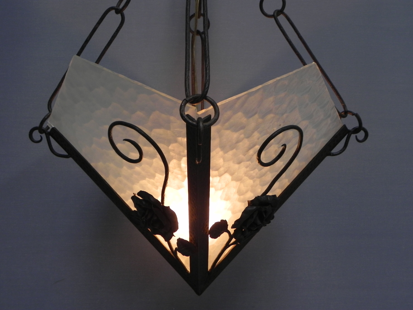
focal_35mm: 37
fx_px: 441
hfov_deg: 50.1
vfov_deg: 38.7
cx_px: 206
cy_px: 155
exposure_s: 1/30
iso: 177
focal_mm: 6.6
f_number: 3.2
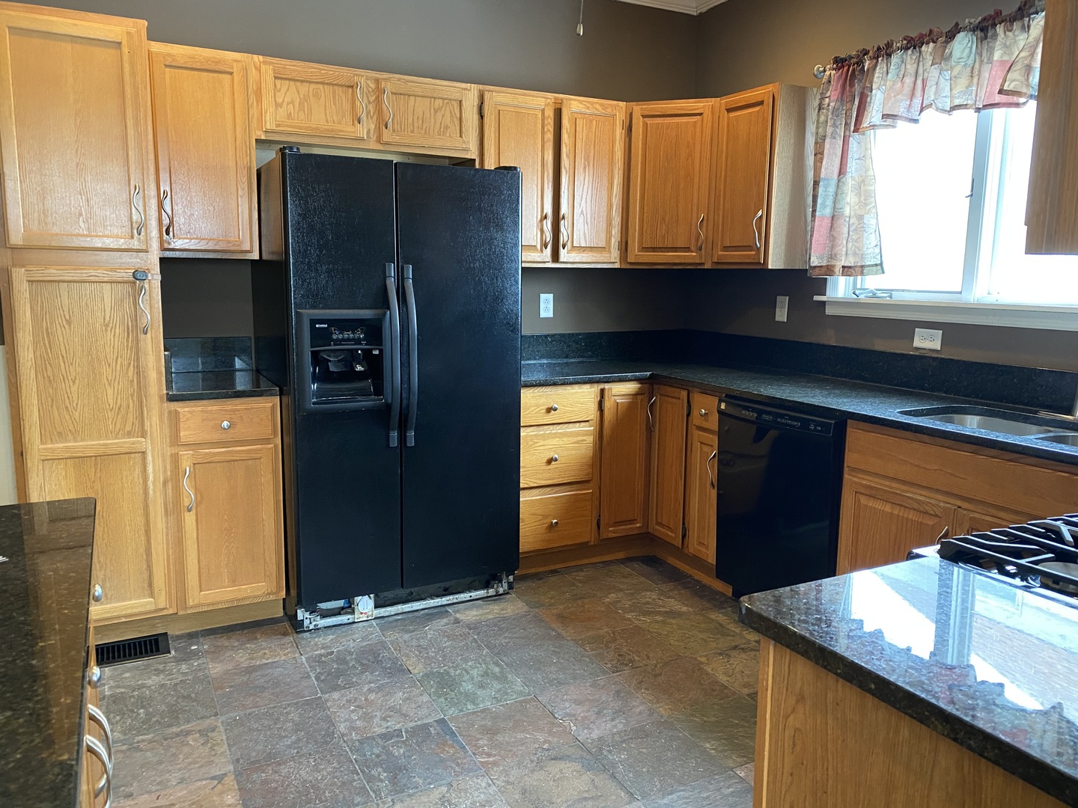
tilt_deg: -9.3
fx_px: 810
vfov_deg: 53.1
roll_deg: -1.2
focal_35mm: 26
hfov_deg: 67.3
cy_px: 404
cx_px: 539
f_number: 1.8
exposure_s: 1/60
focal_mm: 4.25
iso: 400
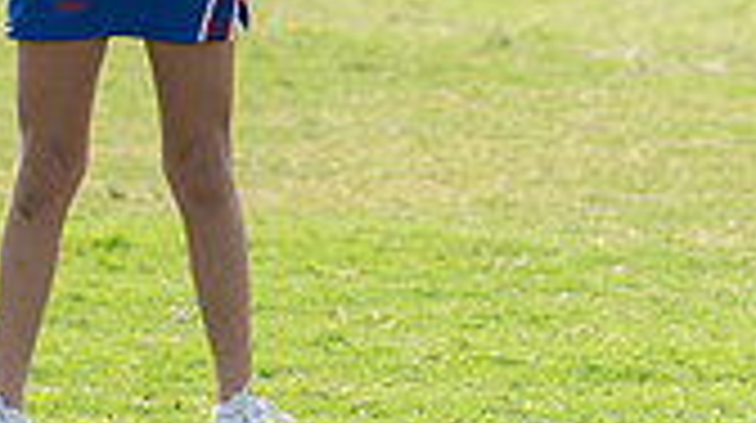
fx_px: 8569
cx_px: 18
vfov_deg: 2.8
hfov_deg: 5.0
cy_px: -200
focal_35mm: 428
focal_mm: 118
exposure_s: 1/1000
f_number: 3.5
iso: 100
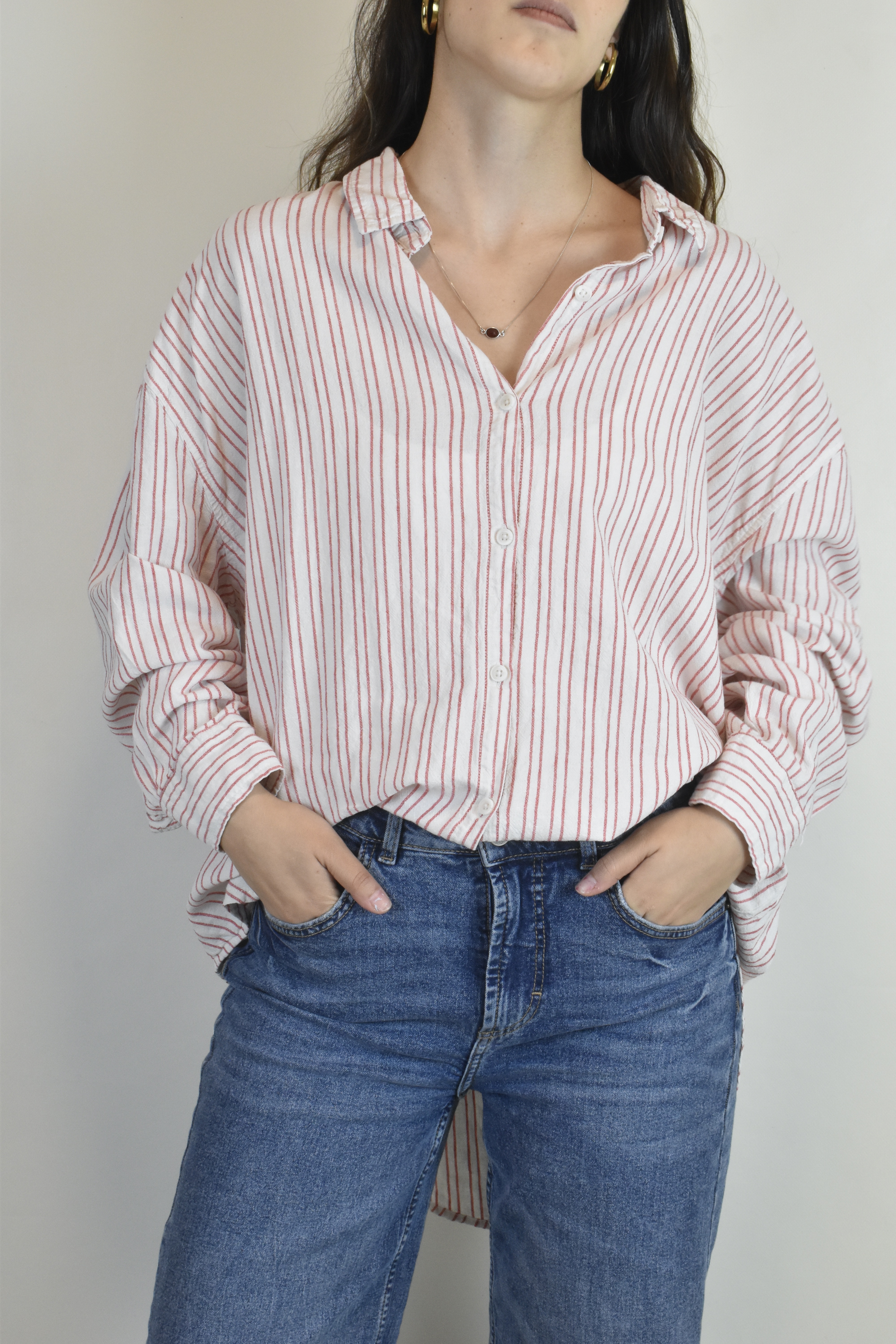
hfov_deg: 22.6
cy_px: 672
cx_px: 448
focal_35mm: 60
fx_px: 2240
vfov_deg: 33.4
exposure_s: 1/40
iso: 1600
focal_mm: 40
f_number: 18
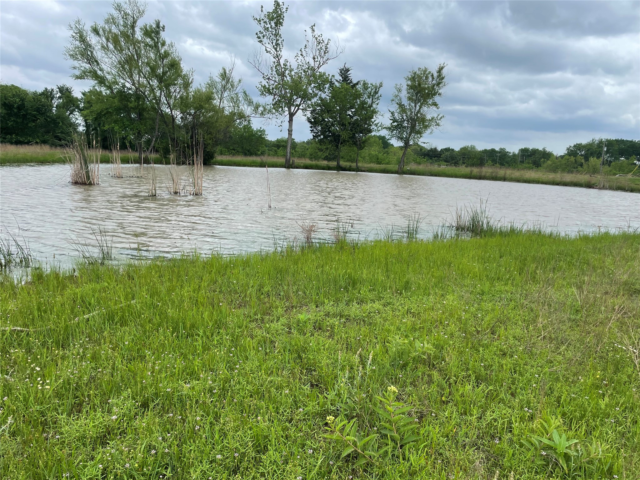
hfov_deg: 67.3
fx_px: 481
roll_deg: -2.6
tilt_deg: -10.5
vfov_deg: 53.1
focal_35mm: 26
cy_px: 240
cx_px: 320
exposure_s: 1/2257
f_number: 1.6
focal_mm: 4.2
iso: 32
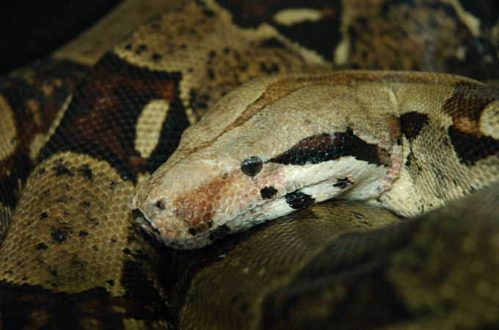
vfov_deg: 13.0
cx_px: 250
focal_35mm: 105
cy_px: 165
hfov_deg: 19.5
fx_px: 1452
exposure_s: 1/60
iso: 400
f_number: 4.5
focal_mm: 70
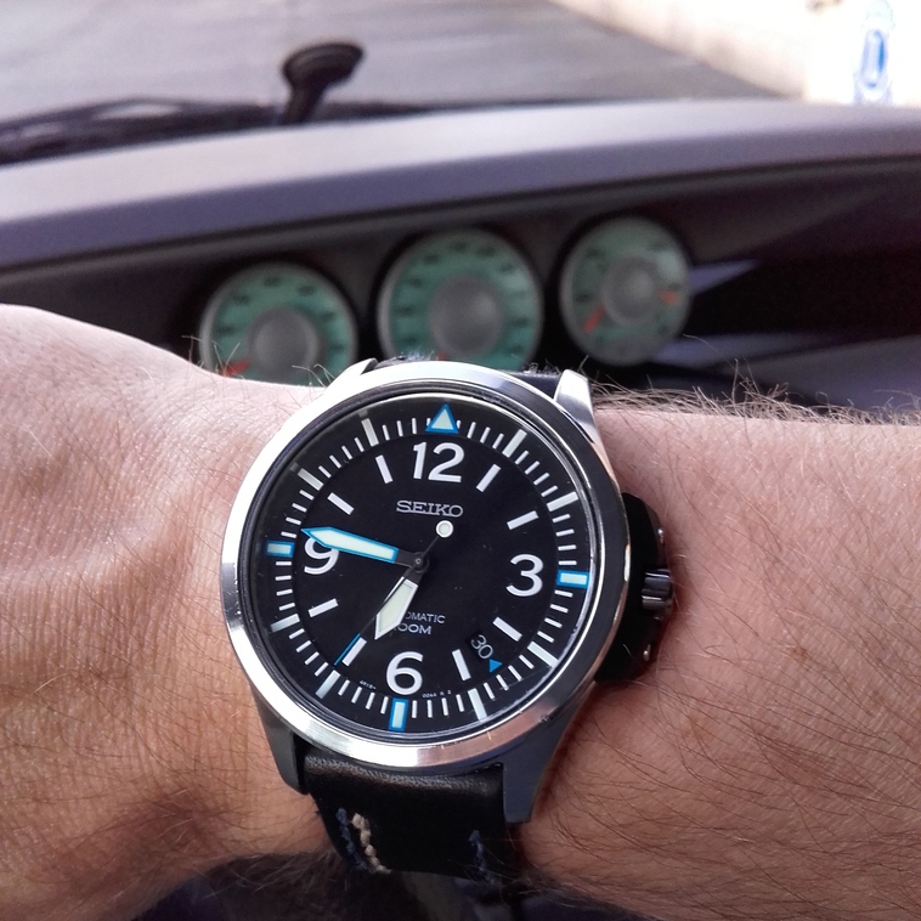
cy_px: 561
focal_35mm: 37
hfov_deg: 44.9
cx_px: 457
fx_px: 1114
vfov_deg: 44.6
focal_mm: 3.3
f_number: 2.2
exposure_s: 1/33
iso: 90
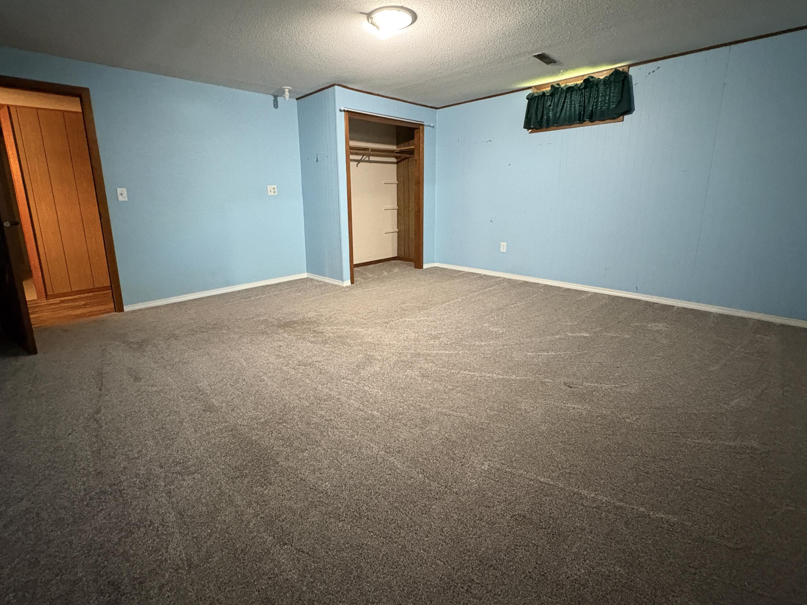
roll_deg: +0.0
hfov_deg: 94.4
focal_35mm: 16
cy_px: 268
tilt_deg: -13.2
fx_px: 373
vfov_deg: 77.8
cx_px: 381
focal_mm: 2.22
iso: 1000
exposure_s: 1/40
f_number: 2.2
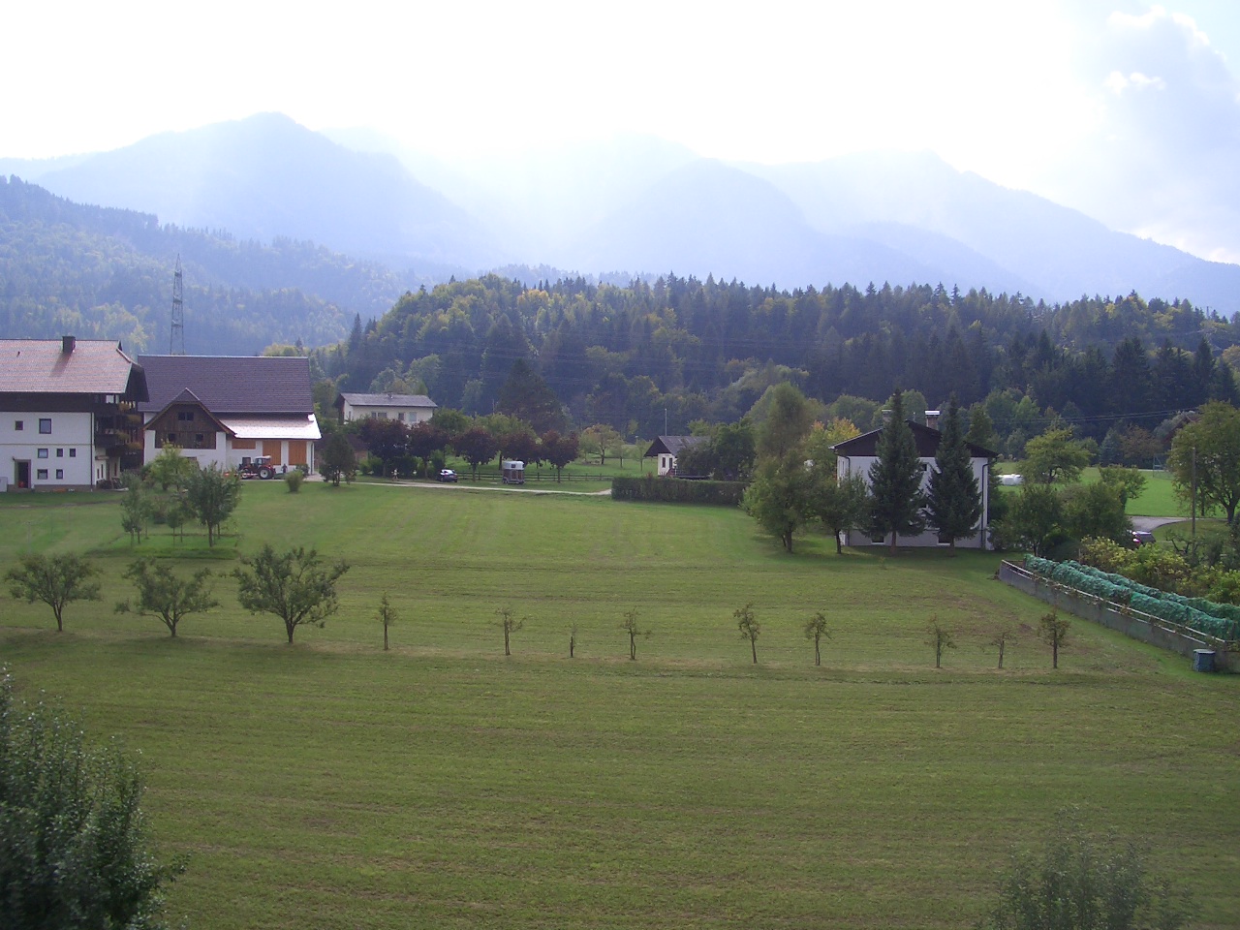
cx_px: 620
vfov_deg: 40.7
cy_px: 465
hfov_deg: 52.6
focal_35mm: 35
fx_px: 1254
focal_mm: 5.8
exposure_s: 1/400
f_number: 4.3
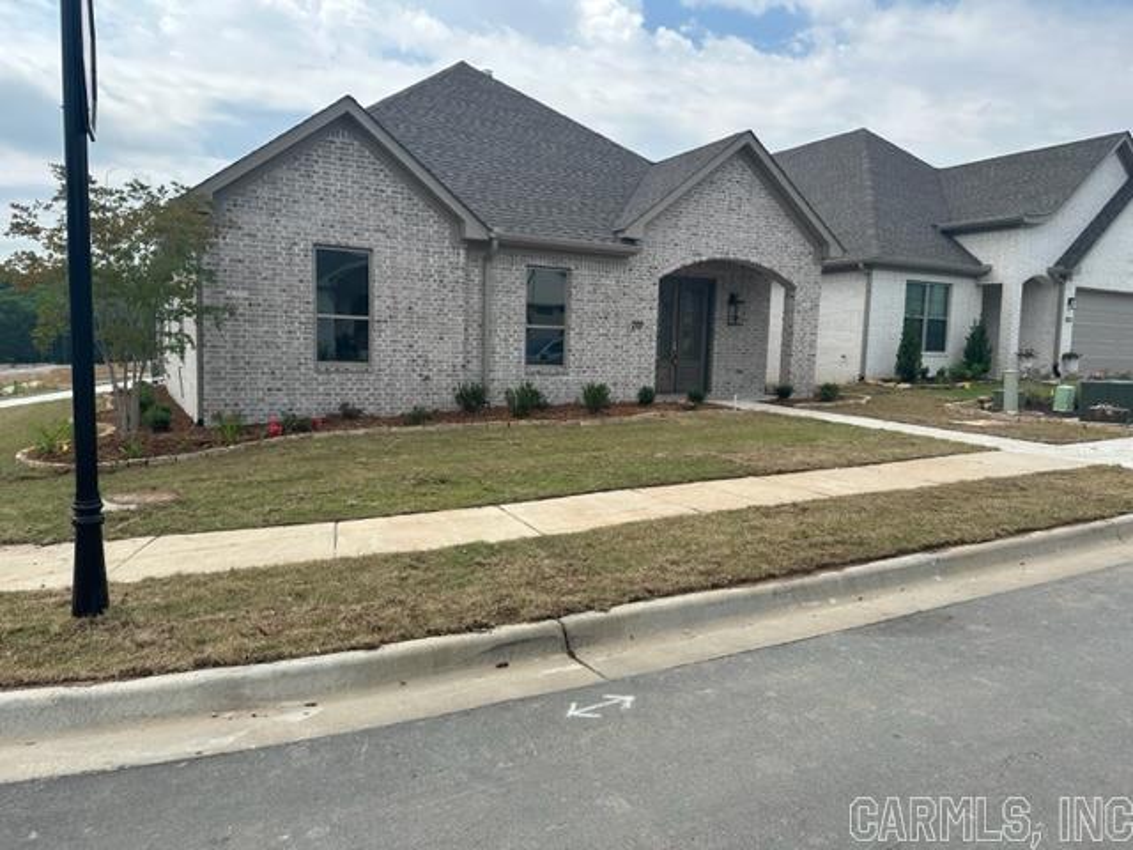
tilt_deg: -7.7
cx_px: 566
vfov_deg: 56.8
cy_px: 425
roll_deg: +0.4
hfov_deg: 71.6
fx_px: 786
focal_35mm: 24
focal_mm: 6.86
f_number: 1.78
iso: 80
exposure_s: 1/3058
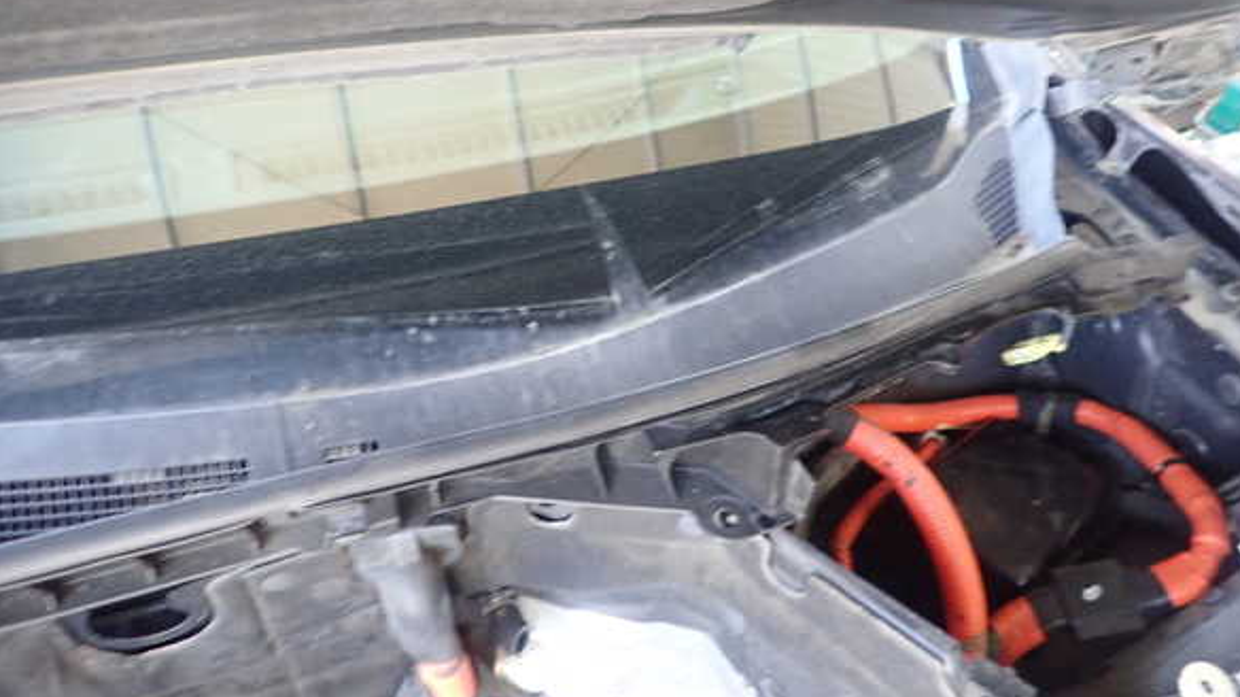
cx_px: 633
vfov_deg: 41.3
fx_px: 920
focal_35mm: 28
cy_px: 278
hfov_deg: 67.9
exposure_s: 1/30
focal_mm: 4.5
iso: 640
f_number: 2
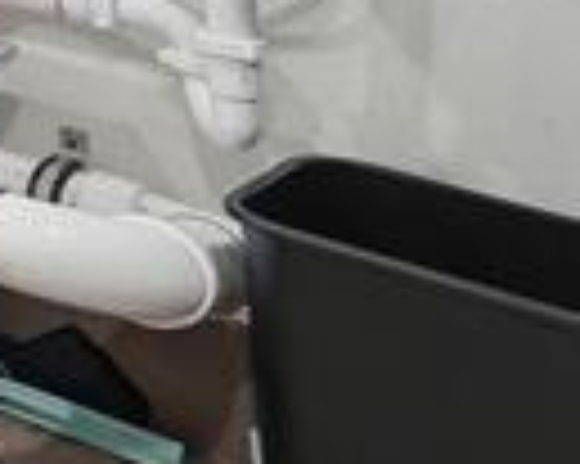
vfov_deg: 11.9
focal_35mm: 104
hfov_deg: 8.6
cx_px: -1650
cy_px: -655
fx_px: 1784
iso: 400
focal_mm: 14
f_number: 9
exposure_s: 1/100
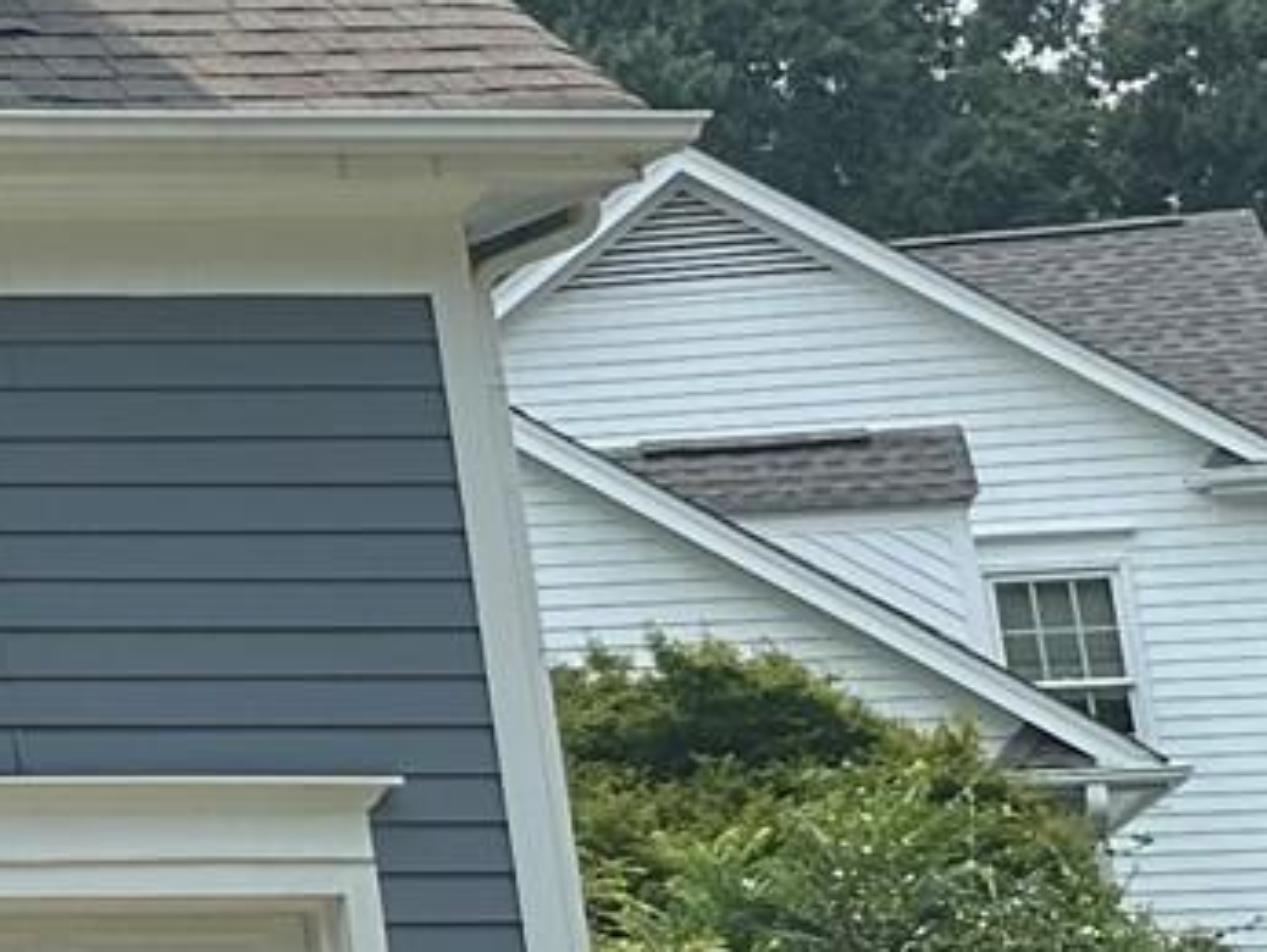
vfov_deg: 10.3
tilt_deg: +15.7
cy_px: -150
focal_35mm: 142
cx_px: -2362
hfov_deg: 10.5
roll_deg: +0.1
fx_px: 5201
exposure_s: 1/1393
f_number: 1.78
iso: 80
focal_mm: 6.86
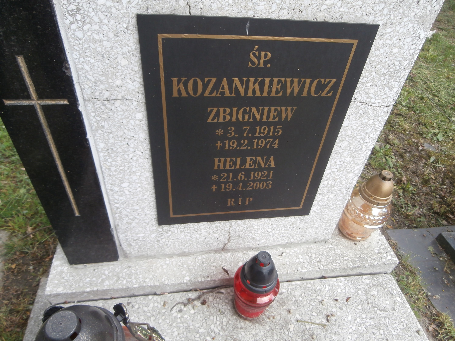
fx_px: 315
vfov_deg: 56.8
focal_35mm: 24
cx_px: 228
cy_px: 170
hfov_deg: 71.6
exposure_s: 1/200
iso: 100
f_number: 3
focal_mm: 4.2
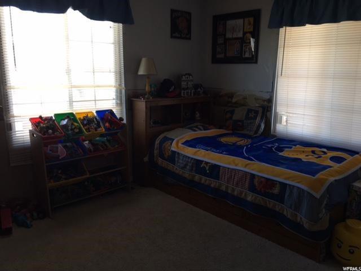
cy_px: 136
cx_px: 180
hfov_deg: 61.7
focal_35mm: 29
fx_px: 302
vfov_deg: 48.2
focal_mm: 4.15
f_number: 2.2
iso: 32
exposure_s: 1/50
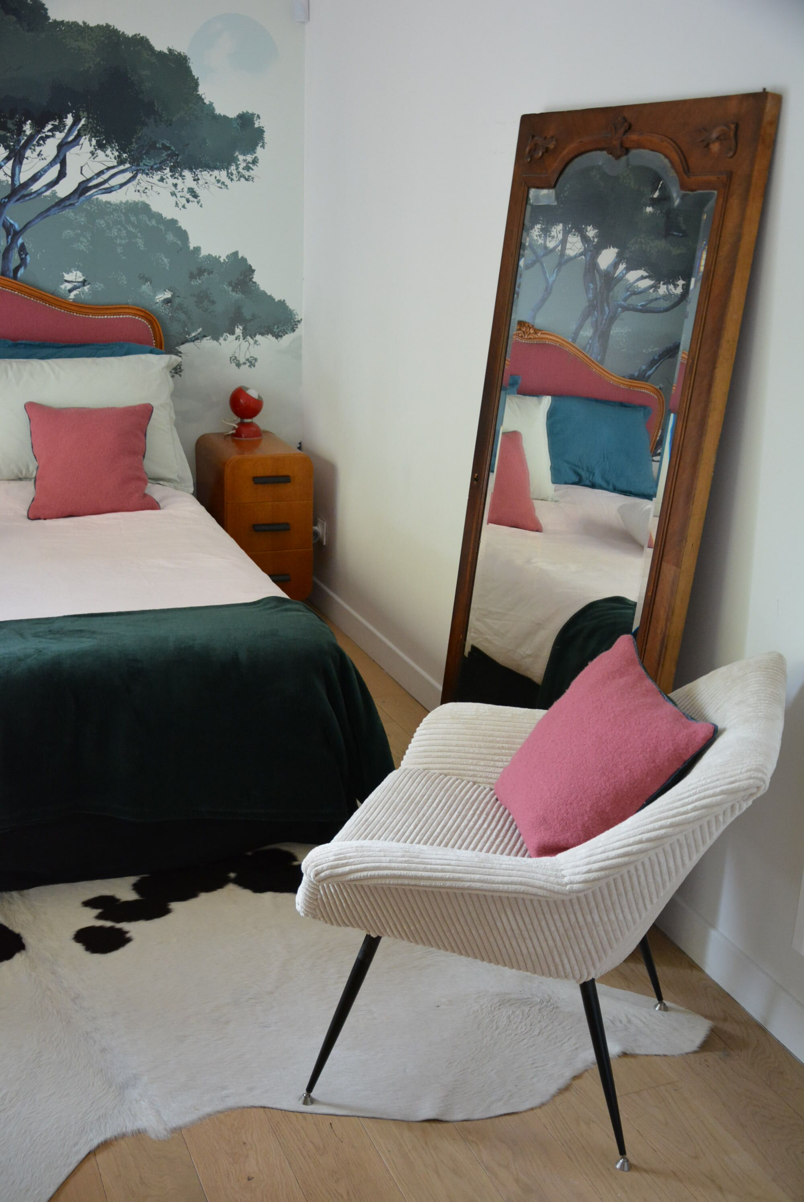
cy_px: 601
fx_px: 1254
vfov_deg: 51.2
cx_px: 402
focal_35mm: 38
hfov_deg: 35.6
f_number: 4
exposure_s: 1/30
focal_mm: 25
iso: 1800
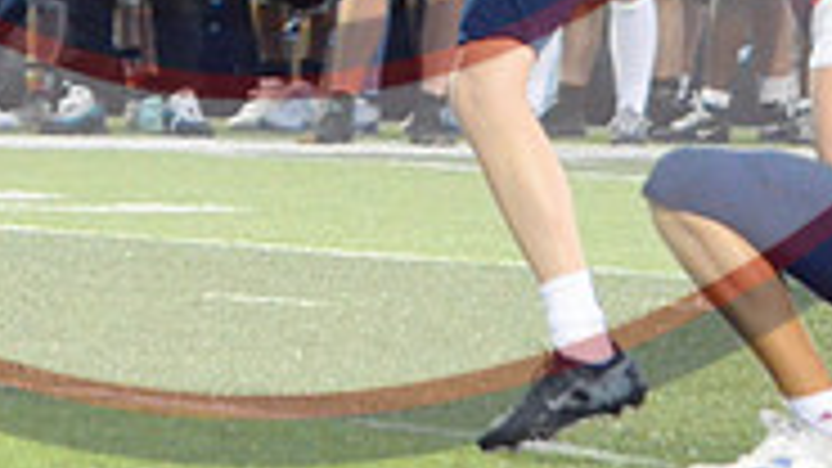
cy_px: -387
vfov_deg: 1.3
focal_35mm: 910
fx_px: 20065
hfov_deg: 2.4
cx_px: 243
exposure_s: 1/320
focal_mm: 185
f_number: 5
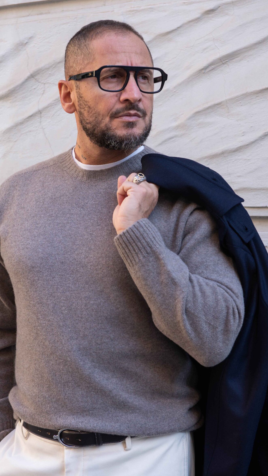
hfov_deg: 17.0
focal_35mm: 71
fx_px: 897
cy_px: 232
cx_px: 102
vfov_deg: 29.7
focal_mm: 62
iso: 500
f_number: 5.6
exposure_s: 1/200
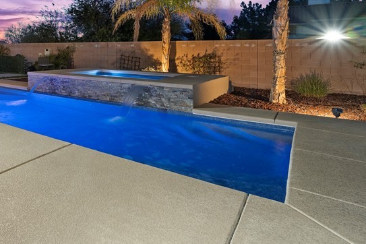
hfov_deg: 56.0
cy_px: 47
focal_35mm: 28
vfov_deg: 44.1
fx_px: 285
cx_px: 32
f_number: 8
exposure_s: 6
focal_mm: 14
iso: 1000
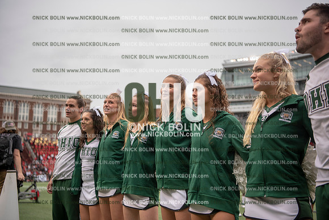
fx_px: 457
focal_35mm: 50
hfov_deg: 39.6
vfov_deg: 27.0
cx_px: 164
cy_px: 110
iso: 250
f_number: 2.8
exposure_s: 1/1000
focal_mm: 50
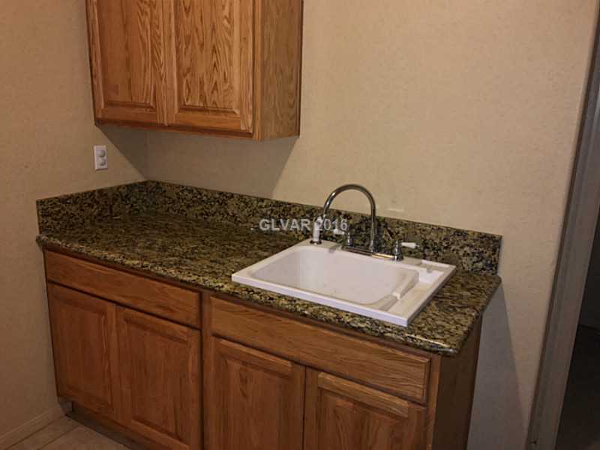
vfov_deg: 48.2
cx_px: 300
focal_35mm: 29
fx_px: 503
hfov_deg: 61.7
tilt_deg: -12.7
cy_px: 225
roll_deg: -1.2
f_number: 2.2
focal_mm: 4.15
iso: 50
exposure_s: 1/16
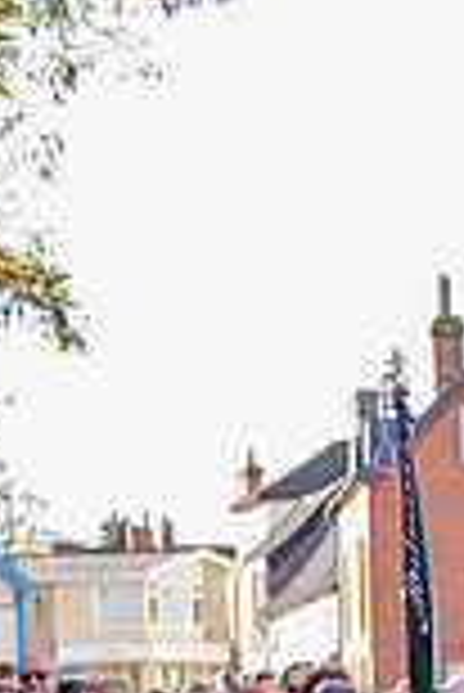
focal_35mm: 194
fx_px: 3742
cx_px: -784
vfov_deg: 10.6
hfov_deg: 6.6
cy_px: 536
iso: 200
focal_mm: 50
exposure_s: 1/250
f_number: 4
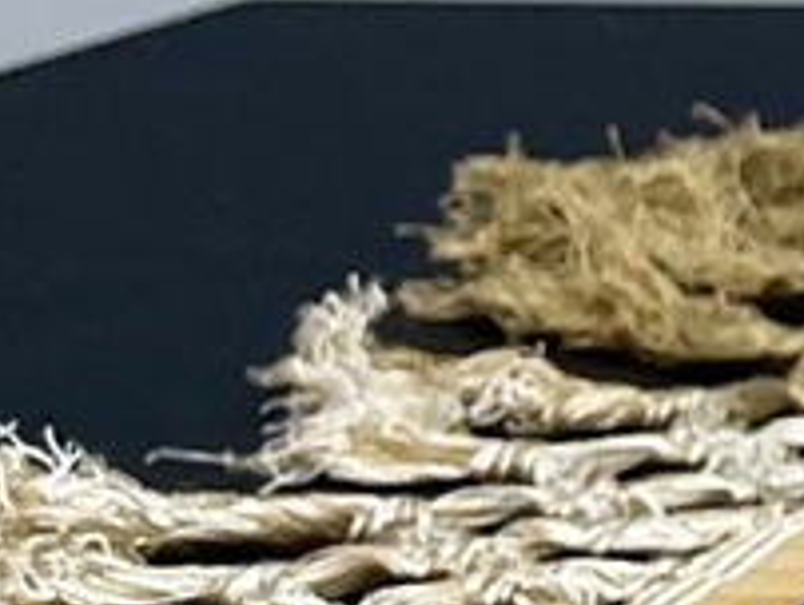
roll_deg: -0.5
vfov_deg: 7.2
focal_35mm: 193
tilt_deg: +1.6
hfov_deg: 7.8
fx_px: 4488
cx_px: 2914
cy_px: -886
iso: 80
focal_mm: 4.2
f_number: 1.6
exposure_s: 1/120
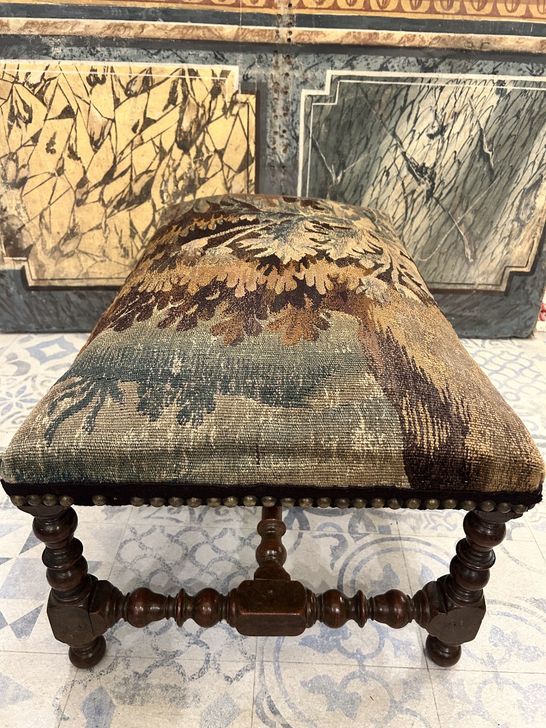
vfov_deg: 67.3
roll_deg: -2.5
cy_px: 364
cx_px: 273
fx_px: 547
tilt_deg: -30.3
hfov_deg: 53.1
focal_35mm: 26
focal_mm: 5.7
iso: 250
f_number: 1.5
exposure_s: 1/50
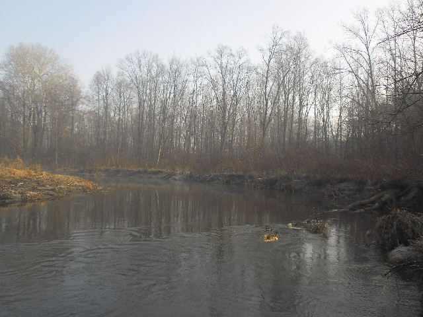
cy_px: 158
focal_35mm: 27
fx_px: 330
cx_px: 212
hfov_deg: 65.3
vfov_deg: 51.4
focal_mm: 4.8
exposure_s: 1/430
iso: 80
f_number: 2.9
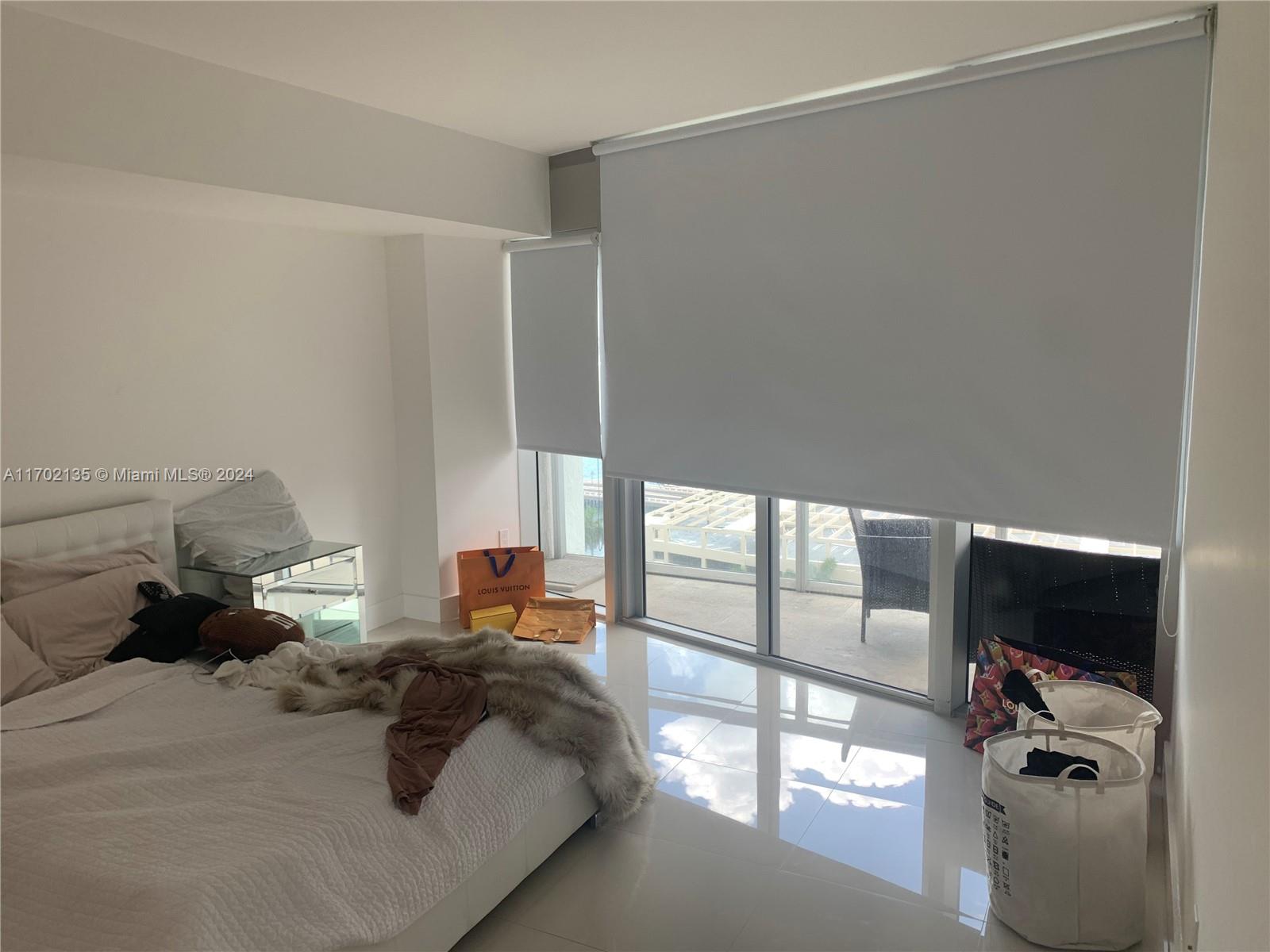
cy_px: 476
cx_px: 635
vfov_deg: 53.1
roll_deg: +0.4
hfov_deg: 67.3
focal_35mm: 26
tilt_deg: -9.0
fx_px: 954
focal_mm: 4.25
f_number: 1.8
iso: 50
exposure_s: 1/120
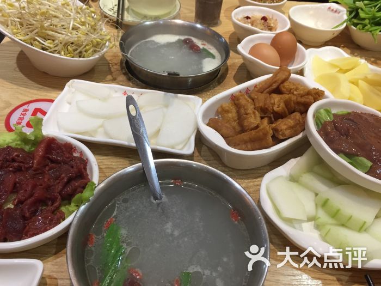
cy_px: 143
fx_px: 319
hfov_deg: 61.7
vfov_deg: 48.2
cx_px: 190
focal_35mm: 29
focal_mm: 4.15
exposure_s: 1/33
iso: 125
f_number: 2.2
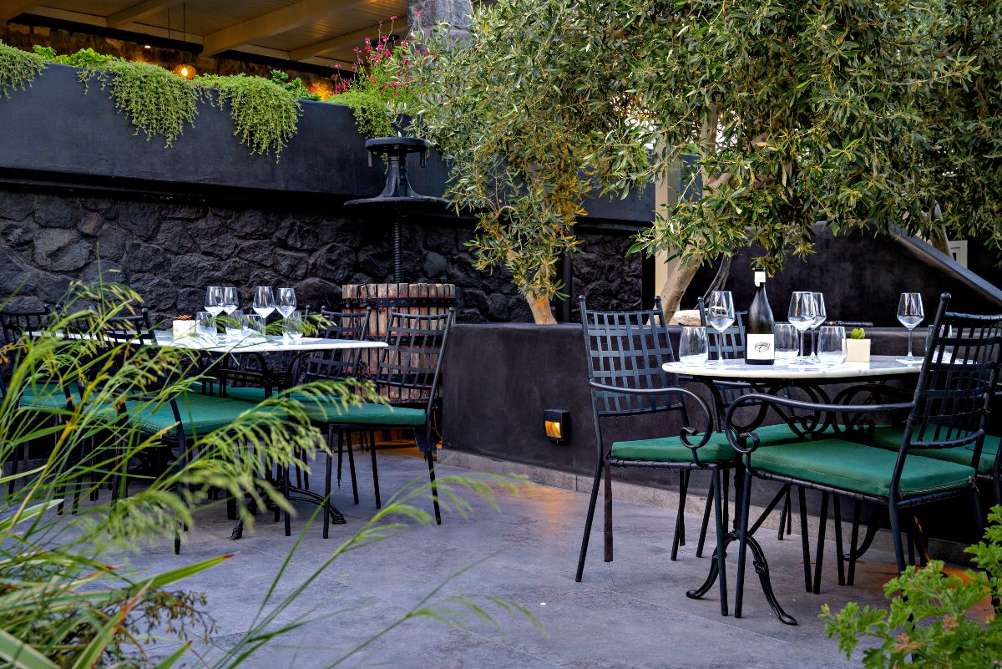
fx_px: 1086
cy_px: 334
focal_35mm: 39
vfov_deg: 34.2
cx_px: 501
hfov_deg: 49.5
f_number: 8
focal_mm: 39
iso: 250
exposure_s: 1/20
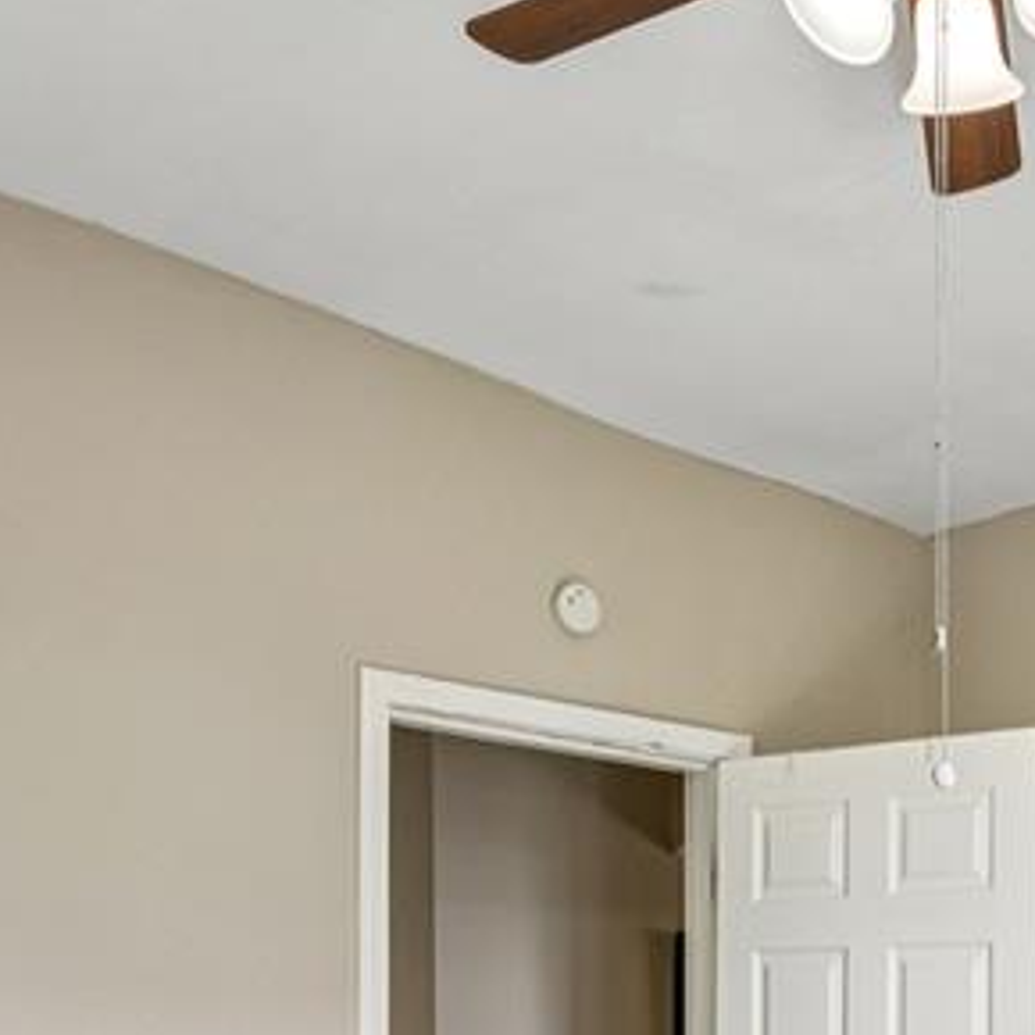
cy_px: 1031
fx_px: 1644
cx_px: 992
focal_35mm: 49
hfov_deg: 32.6
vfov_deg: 32.2
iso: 200
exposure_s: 1/13
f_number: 13
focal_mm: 16.2
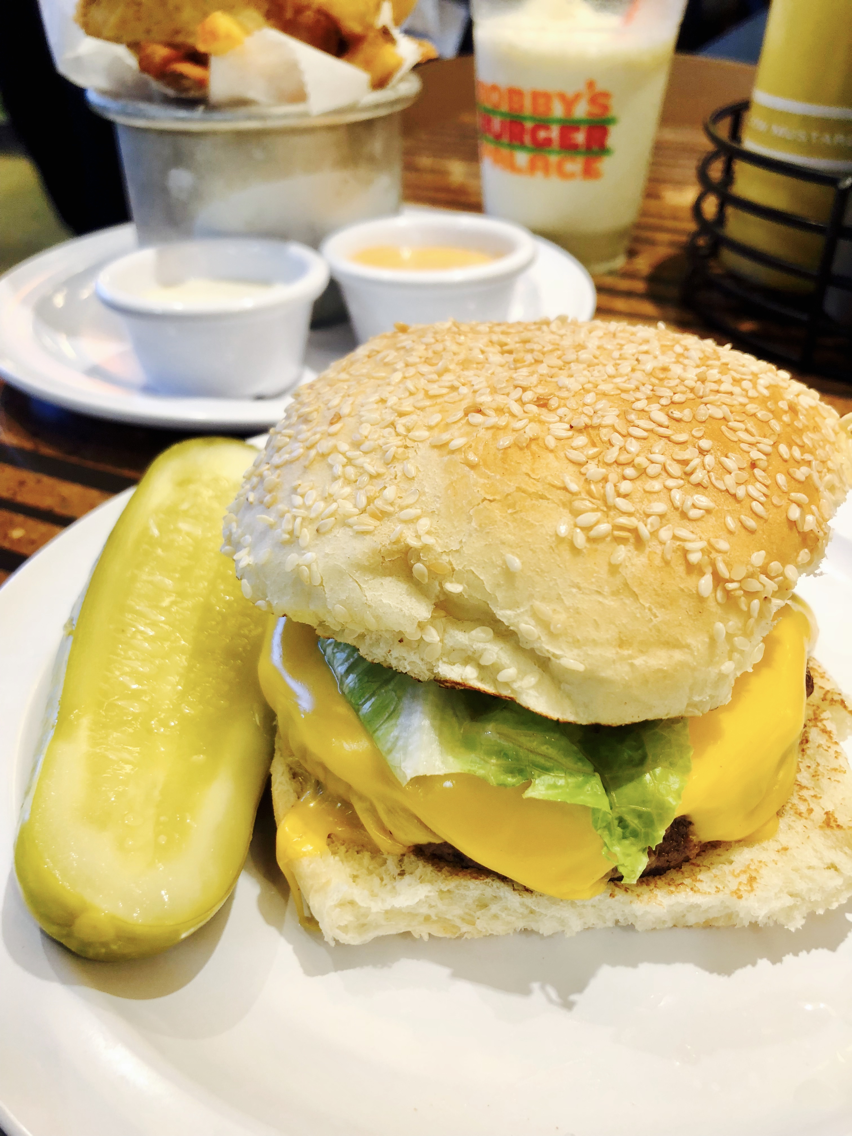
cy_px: 568
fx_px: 919
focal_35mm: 28
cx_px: 426
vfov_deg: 63.4
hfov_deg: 49.7
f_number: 1.8
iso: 40
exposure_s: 1/24
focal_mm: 3.99
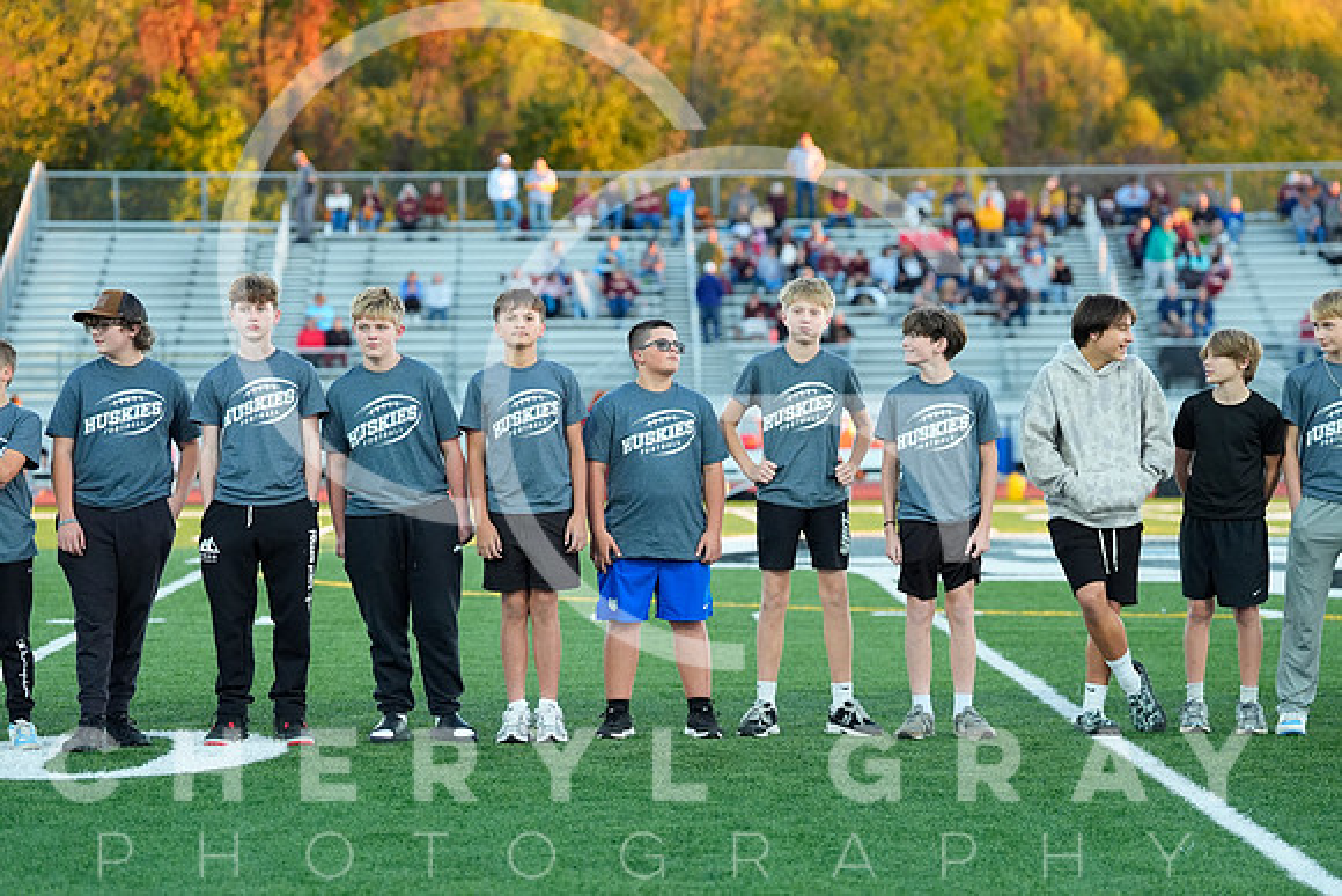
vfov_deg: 11.7
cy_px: 448
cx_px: 671
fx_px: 4362
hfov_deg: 17.5
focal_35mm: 117
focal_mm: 117
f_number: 3.2
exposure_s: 1/1250
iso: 2500
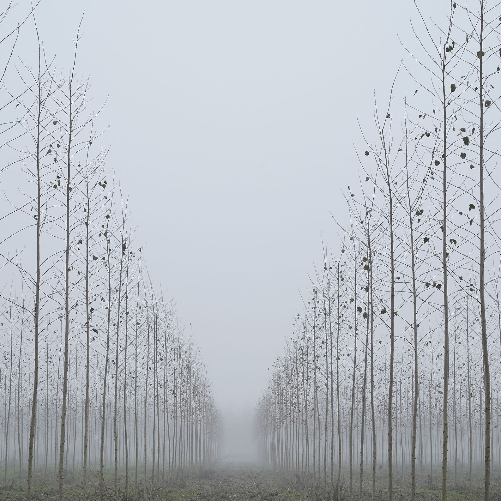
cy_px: 249
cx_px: 238
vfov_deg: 12.9
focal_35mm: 135
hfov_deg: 12.9
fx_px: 2211
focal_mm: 105
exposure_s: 1/250
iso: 640
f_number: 11
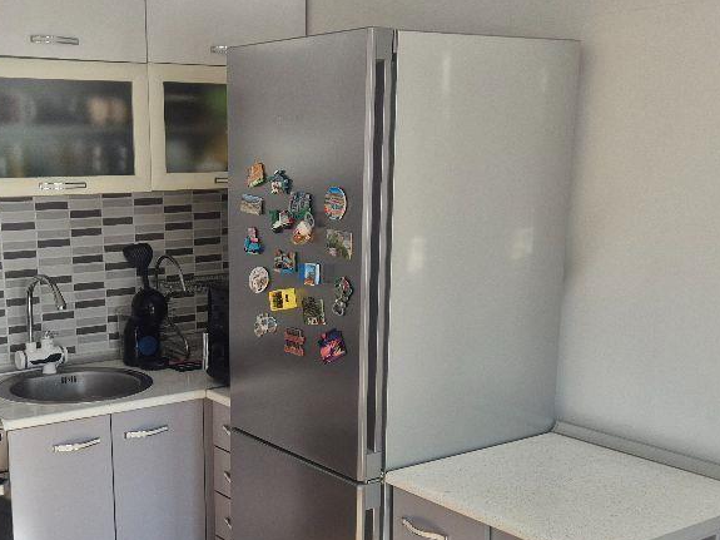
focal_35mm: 48
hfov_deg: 39.3
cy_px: 378
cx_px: 254
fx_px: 998
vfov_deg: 29.9
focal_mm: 5.4
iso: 64
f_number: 1.8
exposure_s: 1/180
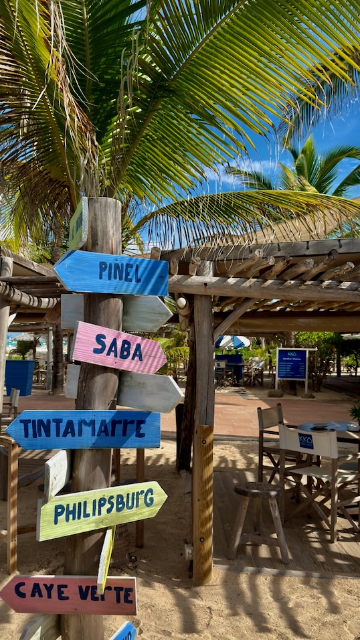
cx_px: 170
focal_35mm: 35
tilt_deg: -1.6
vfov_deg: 56.5
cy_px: 357
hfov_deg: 33.7
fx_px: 594
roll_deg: -0.4
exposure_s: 1/5882
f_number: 1.78
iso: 64
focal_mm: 6.76
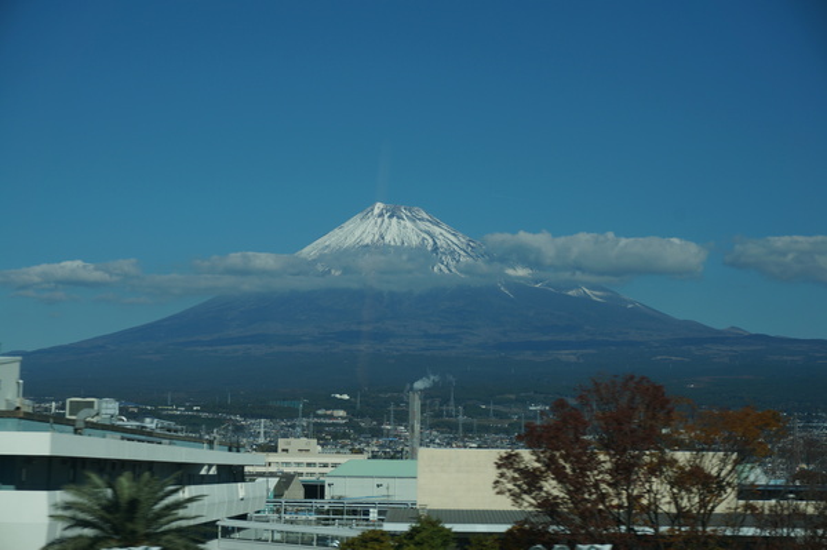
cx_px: 414
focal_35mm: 75
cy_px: 275
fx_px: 1721
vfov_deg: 18.2
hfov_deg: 27.0
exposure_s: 1/400
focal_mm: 50
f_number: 9
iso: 100
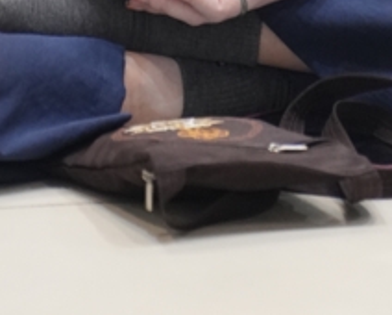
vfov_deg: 2.4
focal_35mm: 646
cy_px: -581
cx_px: 261
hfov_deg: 3.0
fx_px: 7502
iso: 4000
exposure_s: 1/200
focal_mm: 150
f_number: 2.8
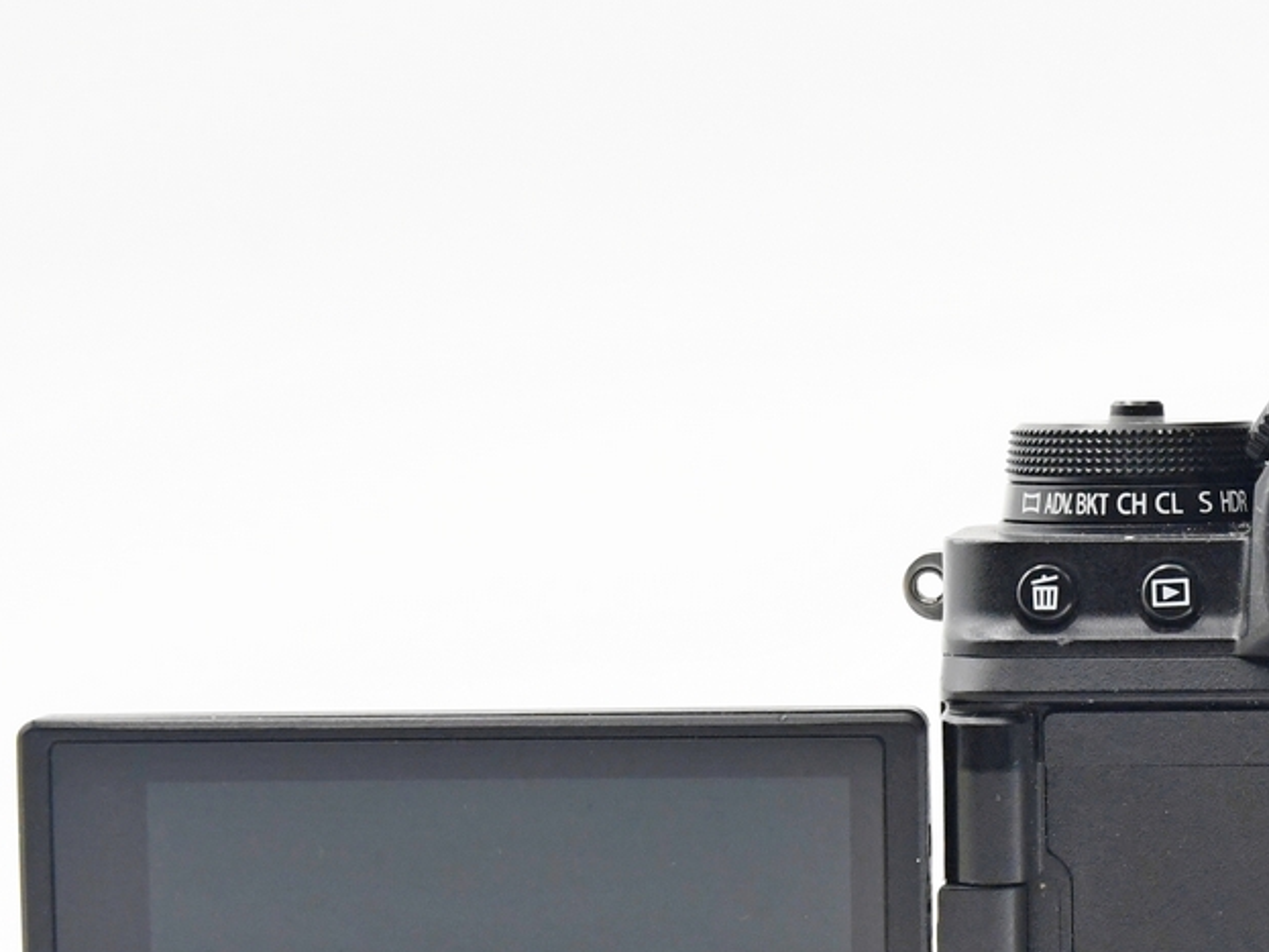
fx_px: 4838
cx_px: 1261
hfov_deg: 14.7
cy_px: 693
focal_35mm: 132
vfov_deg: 11.2
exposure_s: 1/100
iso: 1600
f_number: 8
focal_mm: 38
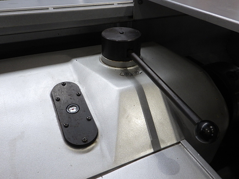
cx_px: 120
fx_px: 193
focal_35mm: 28
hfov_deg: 63.4
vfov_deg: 49.7
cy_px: 90
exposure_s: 1/45
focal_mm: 5
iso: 320
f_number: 3.5
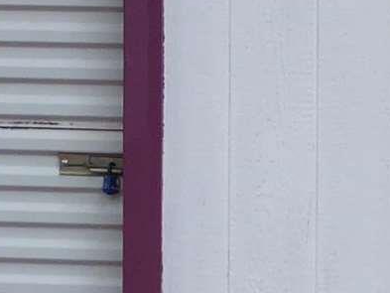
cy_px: -184
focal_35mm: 289
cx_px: 165
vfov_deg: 5.1
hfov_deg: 6.9
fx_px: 3257
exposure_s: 1/60
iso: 125
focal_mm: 6.7
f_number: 3.7
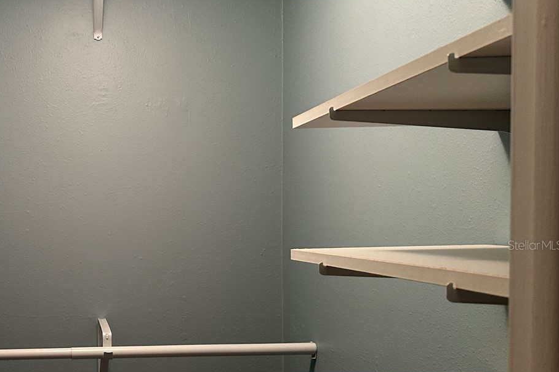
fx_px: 683
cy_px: 245
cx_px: 73
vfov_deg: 30.3
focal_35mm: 44
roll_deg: +0.1
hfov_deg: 41.5
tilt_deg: -3.4
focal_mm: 6.86
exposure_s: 1/60
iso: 250
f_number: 1.78
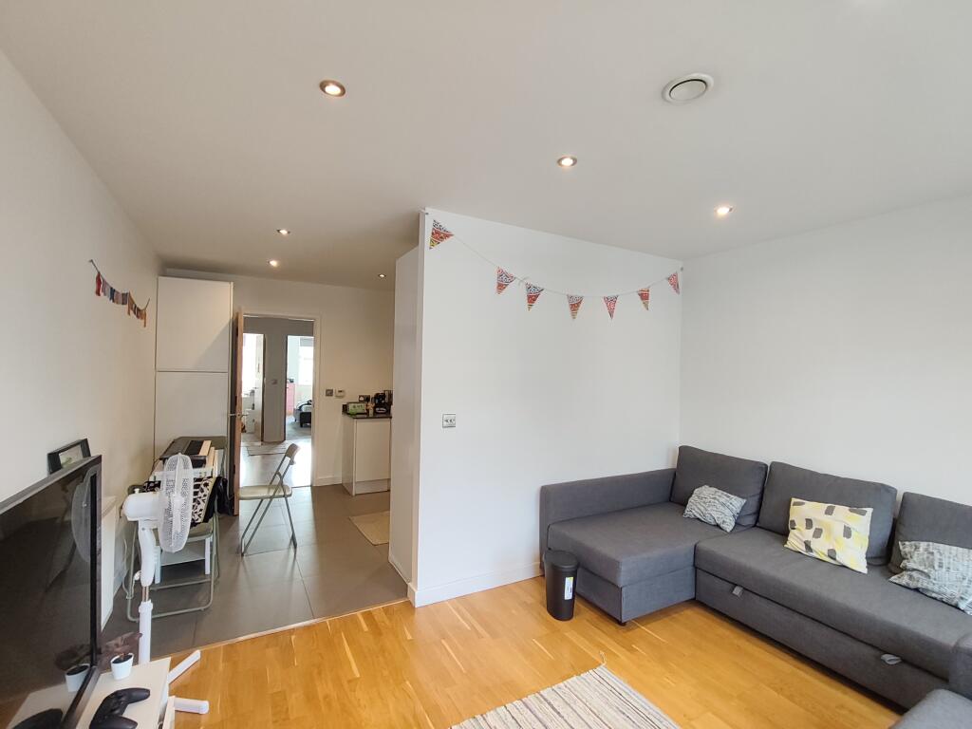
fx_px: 421
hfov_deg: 98.2
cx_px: 486
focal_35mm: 15
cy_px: 364
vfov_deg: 81.7
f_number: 2.2
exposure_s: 1/50
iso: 125
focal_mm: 1.67
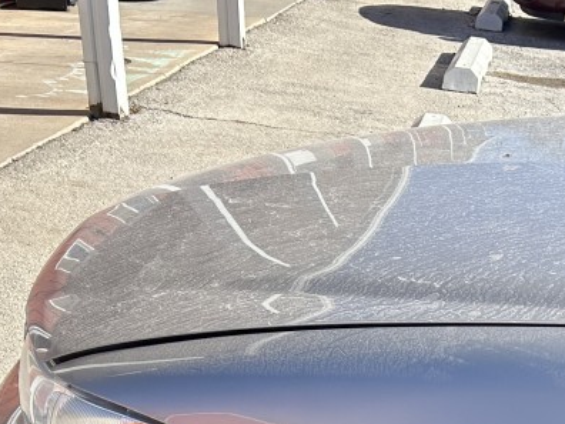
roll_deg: -3.4
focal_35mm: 84
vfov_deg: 16.3
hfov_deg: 22.8
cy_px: 605
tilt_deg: -29.3
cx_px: 495
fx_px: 1371
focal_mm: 5.7
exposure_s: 1/1838
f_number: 1.5
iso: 50
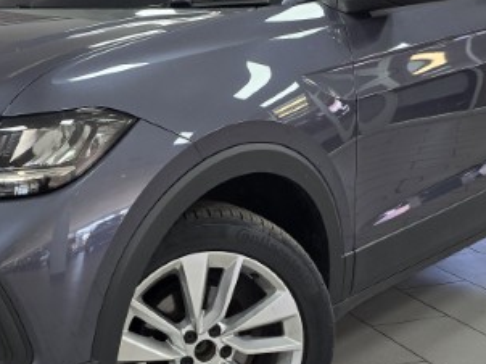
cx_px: 166
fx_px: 856
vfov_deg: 24.0
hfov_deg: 31.5
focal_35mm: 61
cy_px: 200
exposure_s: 1/100
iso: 100
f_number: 1.7
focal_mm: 6.3
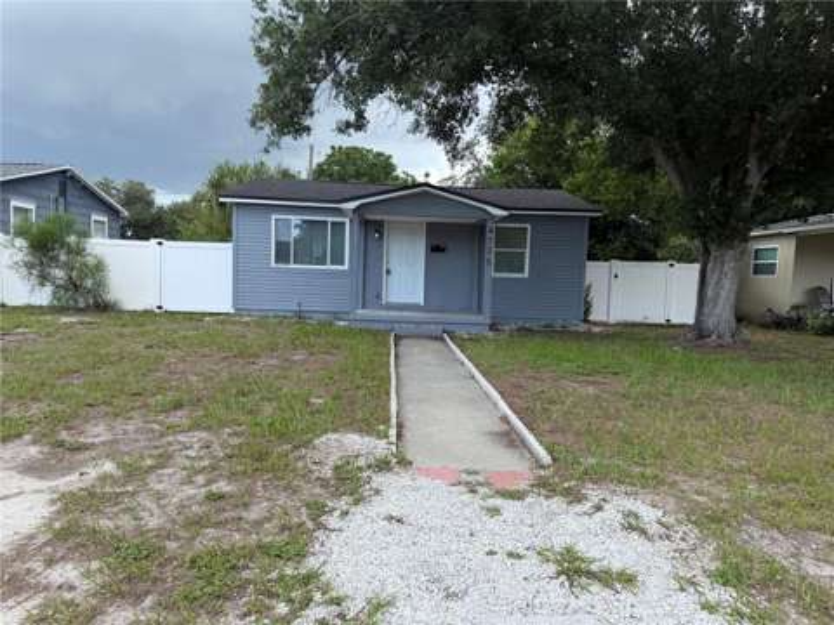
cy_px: 312
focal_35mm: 24
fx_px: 578
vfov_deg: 56.8
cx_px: 417
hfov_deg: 71.6
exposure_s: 1/1385
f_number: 1.78
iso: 80
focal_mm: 6.76
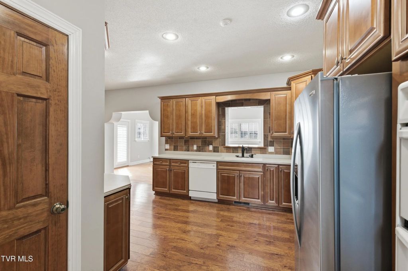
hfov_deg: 96.8
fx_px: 181
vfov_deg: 73.7
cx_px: 204
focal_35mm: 16
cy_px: 136
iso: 400
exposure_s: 1/125
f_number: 8
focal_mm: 16
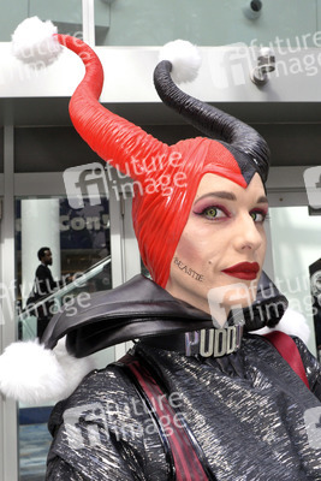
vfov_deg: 53.1
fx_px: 481
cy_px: 240
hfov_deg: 36.9
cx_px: 160
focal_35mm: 36
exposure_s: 1/200
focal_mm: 24
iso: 1250
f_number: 11
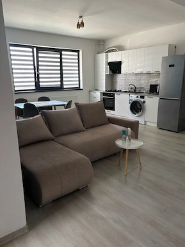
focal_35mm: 27
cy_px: 124
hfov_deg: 51.4
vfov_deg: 65.3
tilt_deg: -15.4
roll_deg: -0.3
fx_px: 192
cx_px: 95
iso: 250
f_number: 1.6
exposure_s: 1/60
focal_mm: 5.96
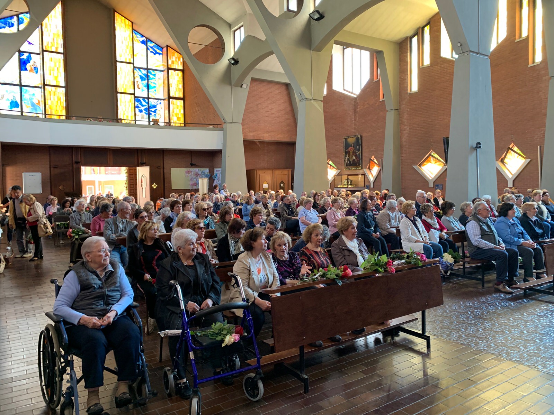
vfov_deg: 53.1
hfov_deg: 67.3
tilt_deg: -2.2
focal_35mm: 26
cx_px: 277
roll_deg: +0.8
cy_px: 208
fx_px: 416
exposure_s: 1/60
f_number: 1.8
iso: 200
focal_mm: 4.25
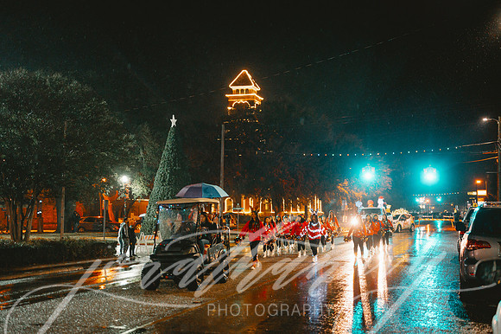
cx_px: 250
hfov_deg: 39.6
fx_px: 695
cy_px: 167
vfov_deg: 27.0
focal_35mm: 50
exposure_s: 1/250
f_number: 2
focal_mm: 50
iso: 3200
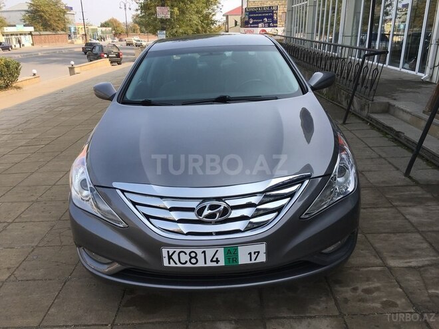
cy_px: 164
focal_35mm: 29
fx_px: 368
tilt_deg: -19.7
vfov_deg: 48.2
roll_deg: +0.5
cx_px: 220
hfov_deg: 61.7
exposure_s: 1/705
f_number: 2.2
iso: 25
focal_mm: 4.15
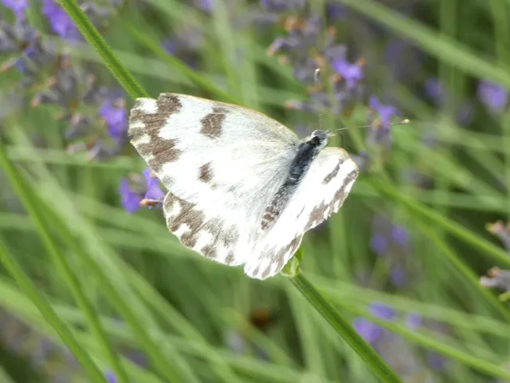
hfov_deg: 15.4
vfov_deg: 11.6
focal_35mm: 128
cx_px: 255
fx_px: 1886
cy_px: 192
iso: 80
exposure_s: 1/80
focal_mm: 22.9
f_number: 5.2
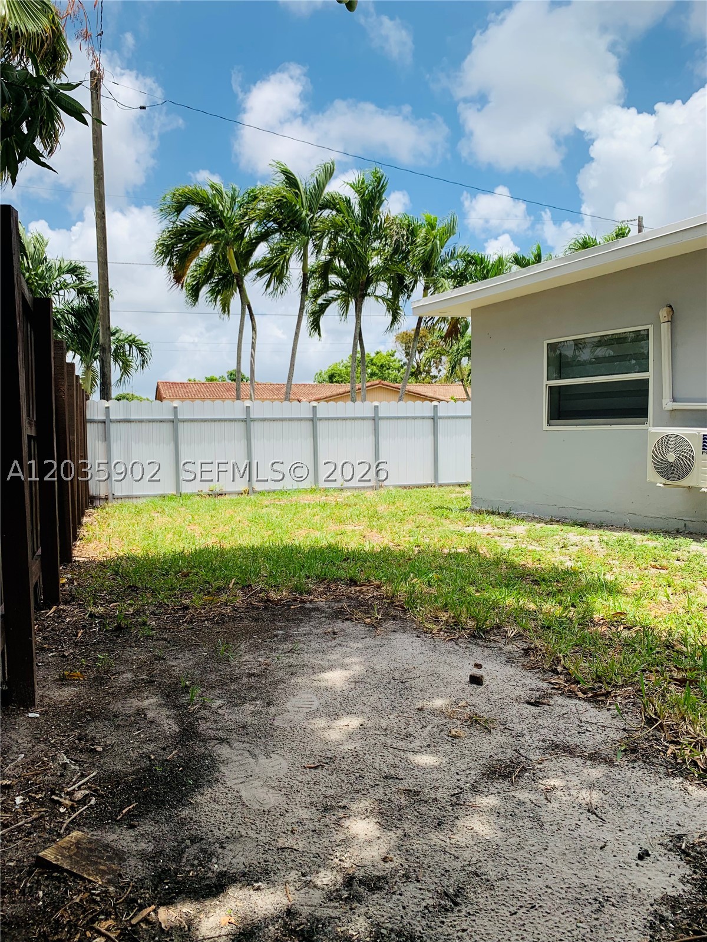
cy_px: 471
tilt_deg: -2.2
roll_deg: +0.0
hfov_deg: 53.1
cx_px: 354
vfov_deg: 67.3
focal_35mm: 26
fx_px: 708
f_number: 1.8
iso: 25
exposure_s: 1/2208
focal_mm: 4.25
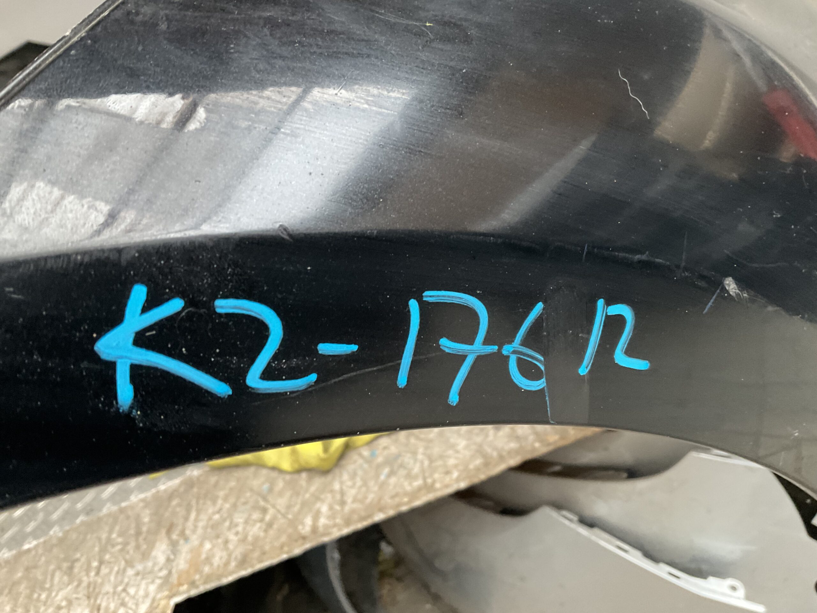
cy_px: 306
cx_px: 408
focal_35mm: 29
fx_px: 684
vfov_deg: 48.2
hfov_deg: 61.7
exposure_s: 1/40
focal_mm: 3
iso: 200
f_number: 1.8
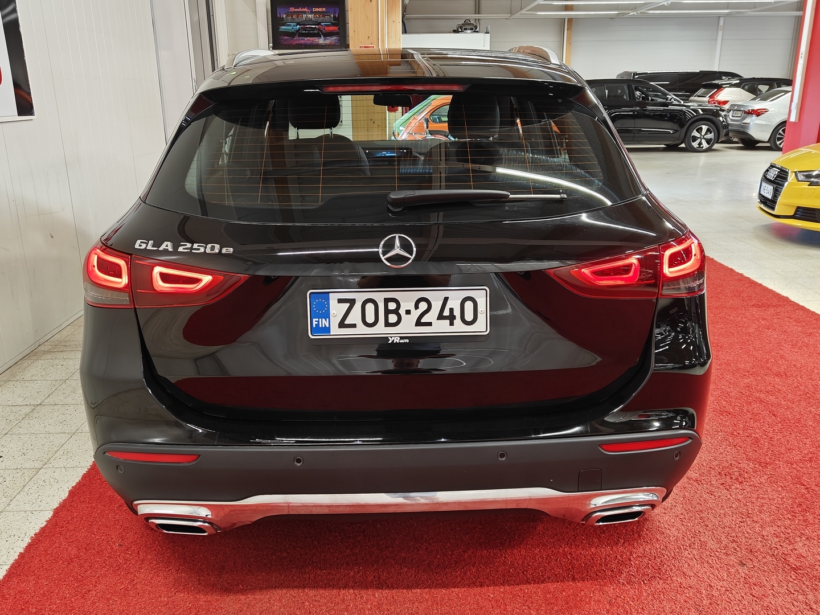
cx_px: 410
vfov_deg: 48.2
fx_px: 687
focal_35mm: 29
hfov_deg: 61.7
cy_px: 308
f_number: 1.8
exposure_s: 1/60
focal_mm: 5.59
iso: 100
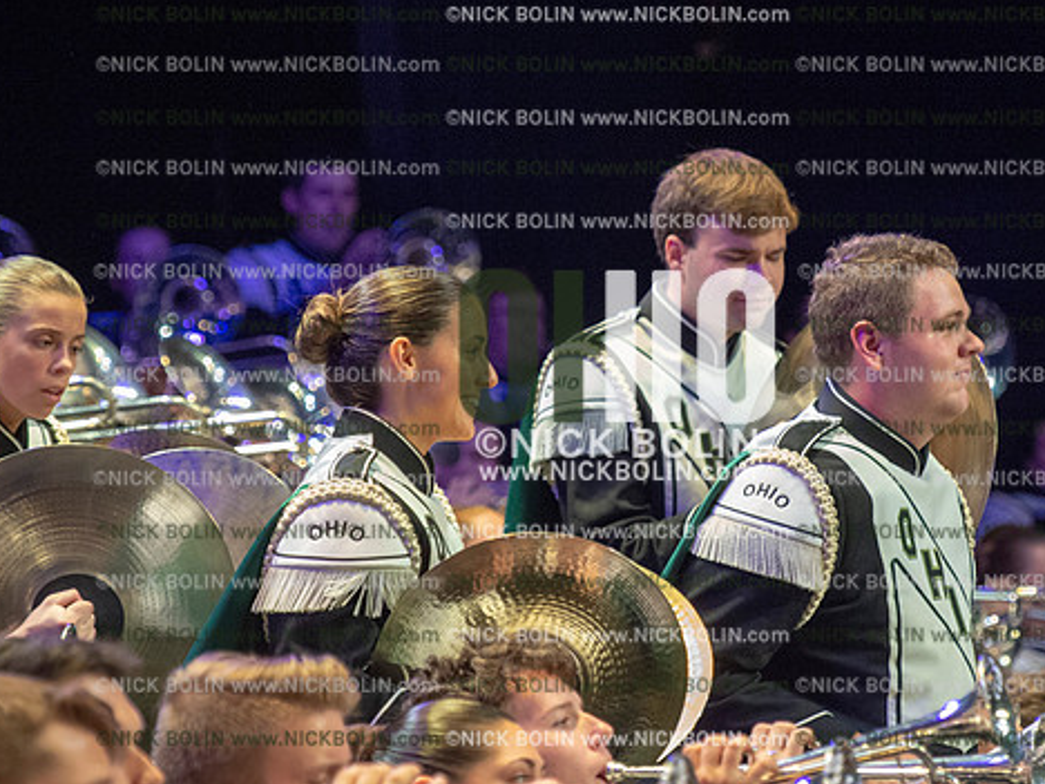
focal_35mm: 250
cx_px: 616
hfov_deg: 7.9
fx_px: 7547
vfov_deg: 5.9
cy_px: 375
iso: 8000
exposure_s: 1/400
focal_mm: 210
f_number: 5.6
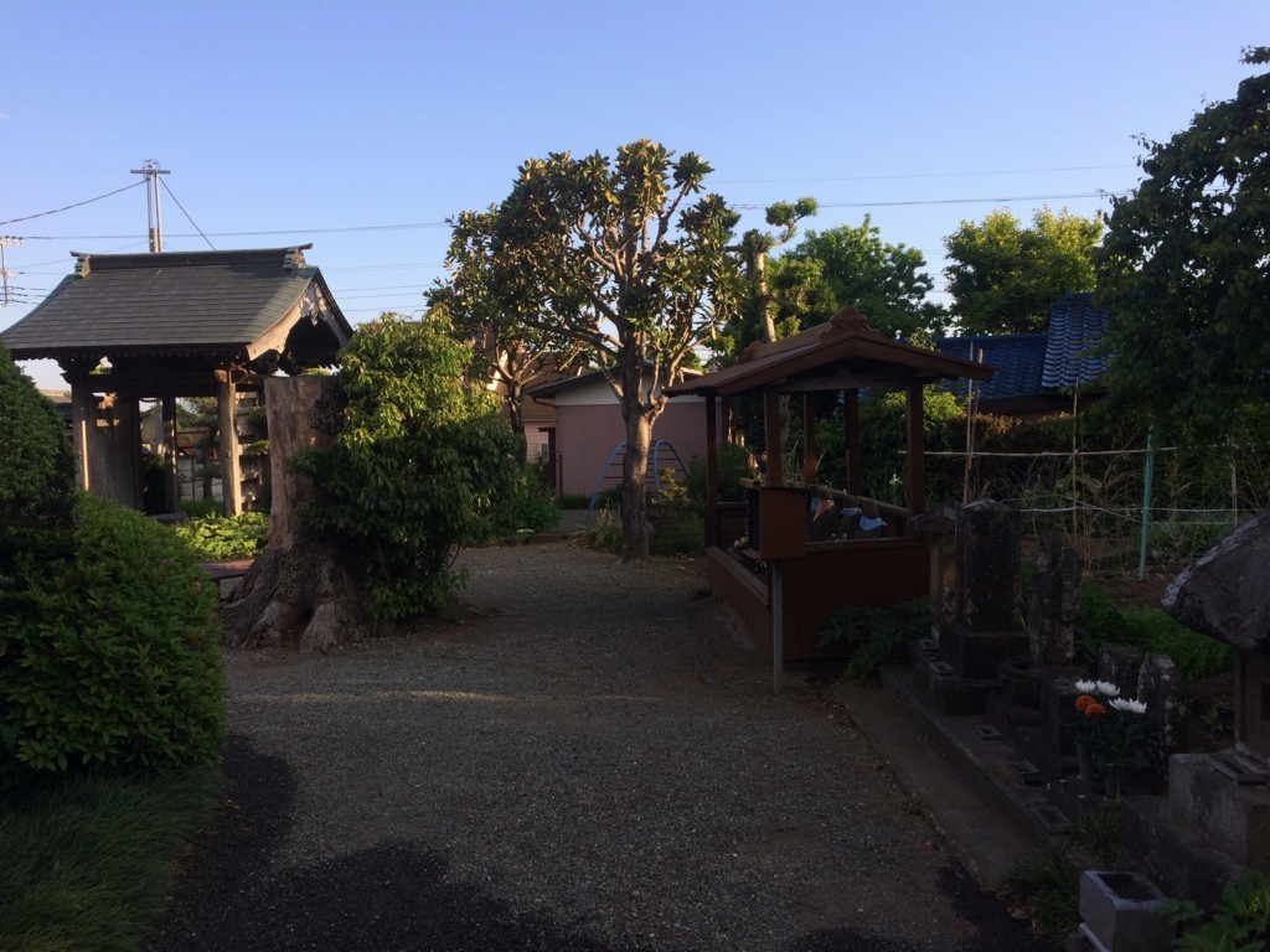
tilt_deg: -5.9
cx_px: 635
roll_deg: +1.7
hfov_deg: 61.7
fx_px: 1064
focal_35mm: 29
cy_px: 476
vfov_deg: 48.2
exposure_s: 1/720
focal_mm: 4.15
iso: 32
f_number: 2.2
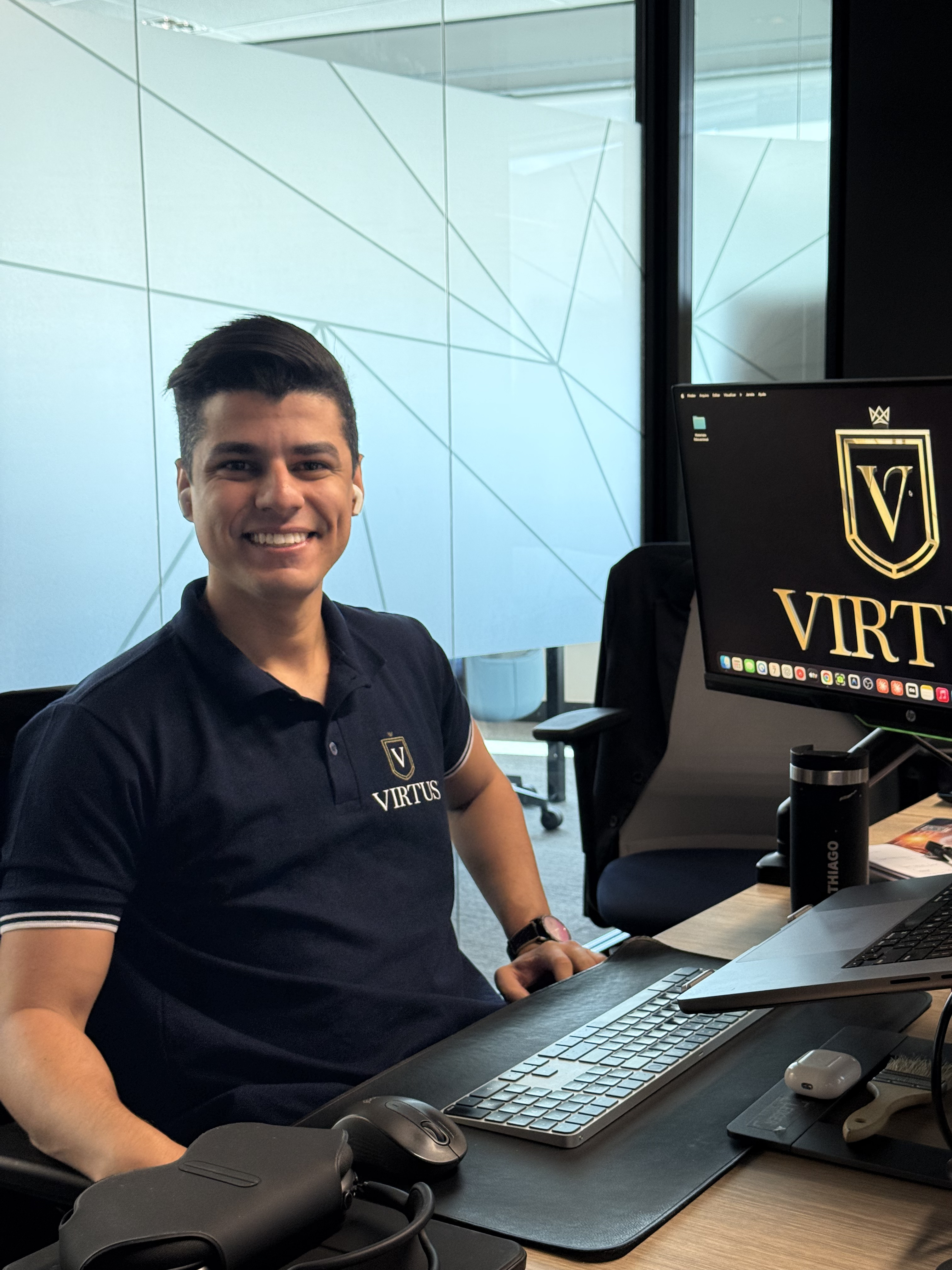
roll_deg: +0.6
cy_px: 635
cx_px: 476
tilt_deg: -6.3
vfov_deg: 39.7
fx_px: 1760
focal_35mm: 48
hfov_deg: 30.3
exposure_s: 1/120
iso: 100
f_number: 1.78
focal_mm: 6.76
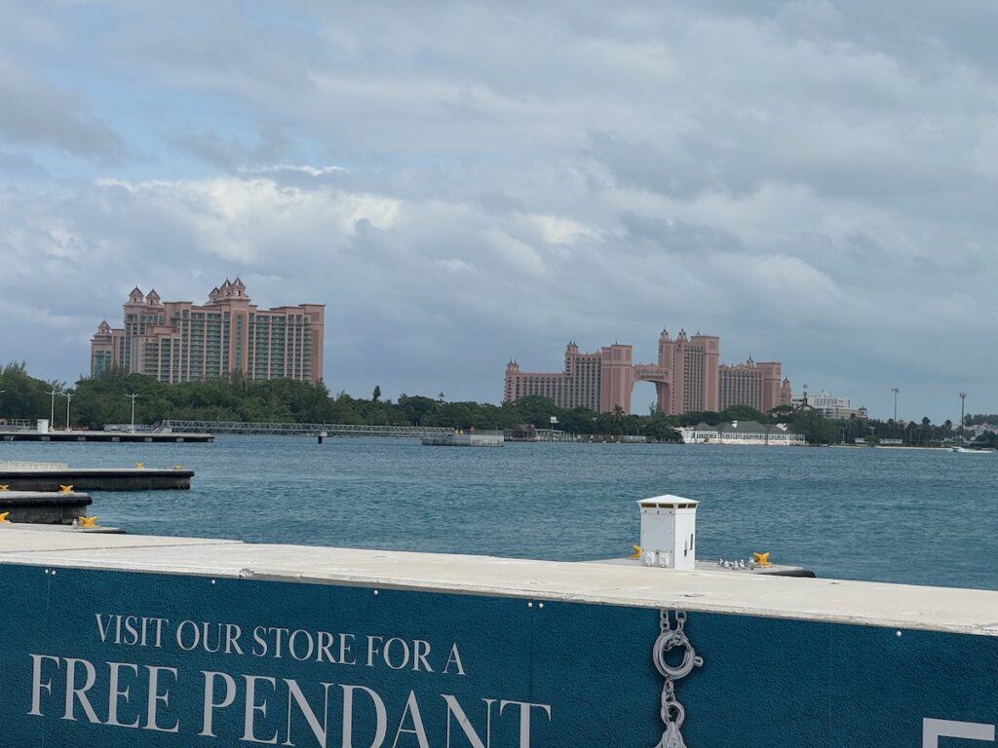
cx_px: 499
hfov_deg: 25.3
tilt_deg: +3.0
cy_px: 374
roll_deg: -1.9
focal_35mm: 77
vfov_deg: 19.1
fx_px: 2220
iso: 32
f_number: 2.8
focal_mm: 9
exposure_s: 1/1754
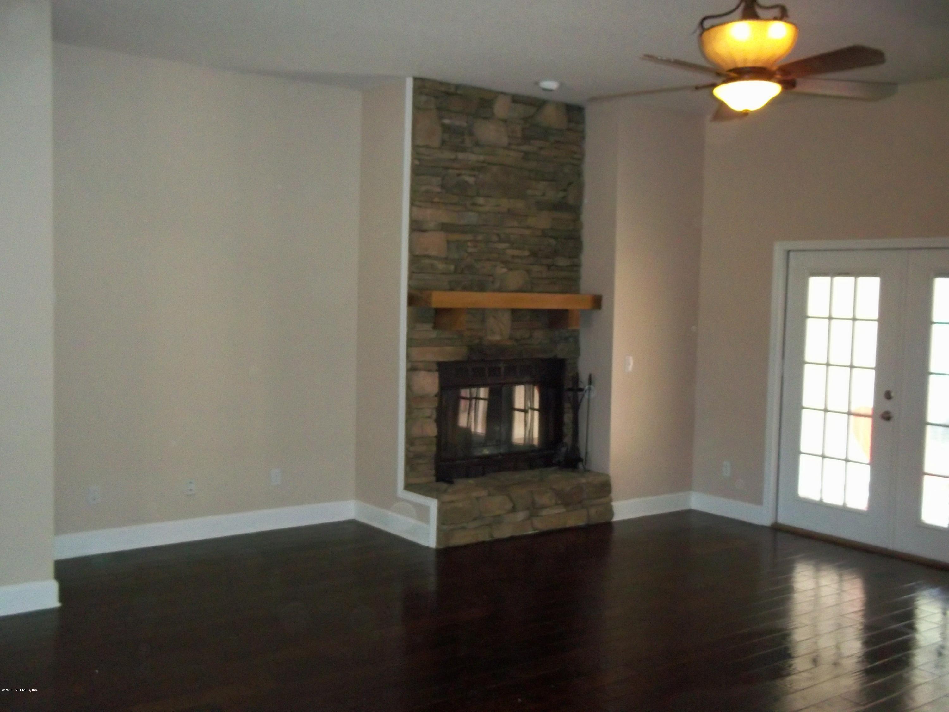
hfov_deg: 51.4
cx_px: 474
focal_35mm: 36
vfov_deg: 39.7
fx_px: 987
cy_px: 356
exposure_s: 1/30
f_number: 3.1
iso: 400
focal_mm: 6.5
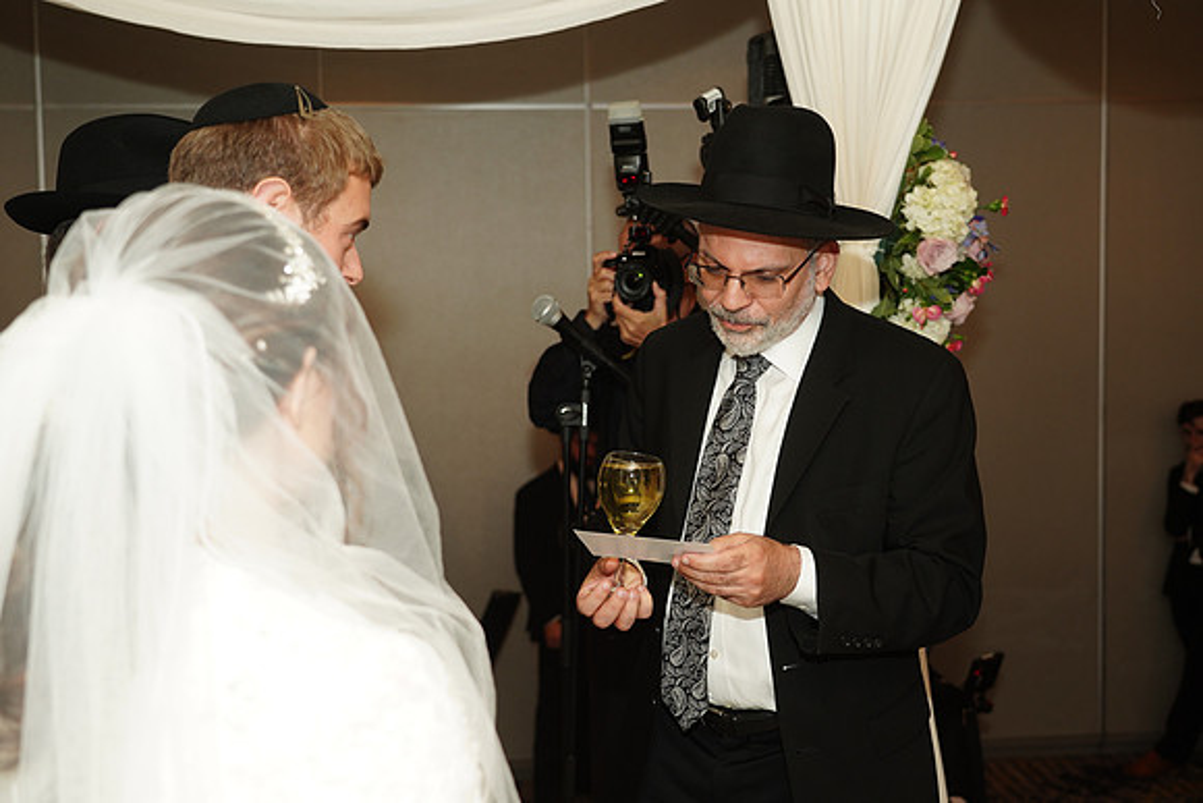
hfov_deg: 46.4
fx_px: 1404
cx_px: 602
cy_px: 402
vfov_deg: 31.9
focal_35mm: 42
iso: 640
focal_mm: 42
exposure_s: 1/100
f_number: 4
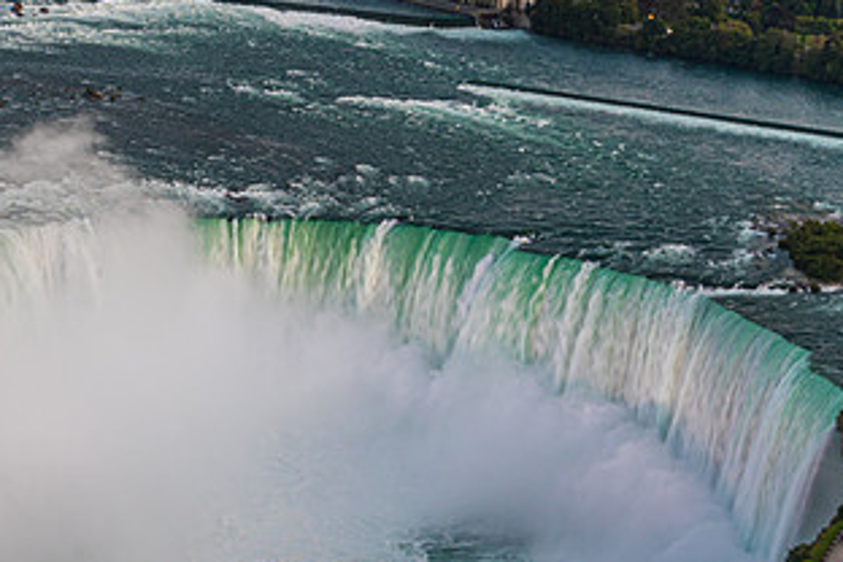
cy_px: 520
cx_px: 197
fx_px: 2810
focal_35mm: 120
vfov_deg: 11.3
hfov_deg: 17.0
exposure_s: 1/8
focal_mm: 43
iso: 125
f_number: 5
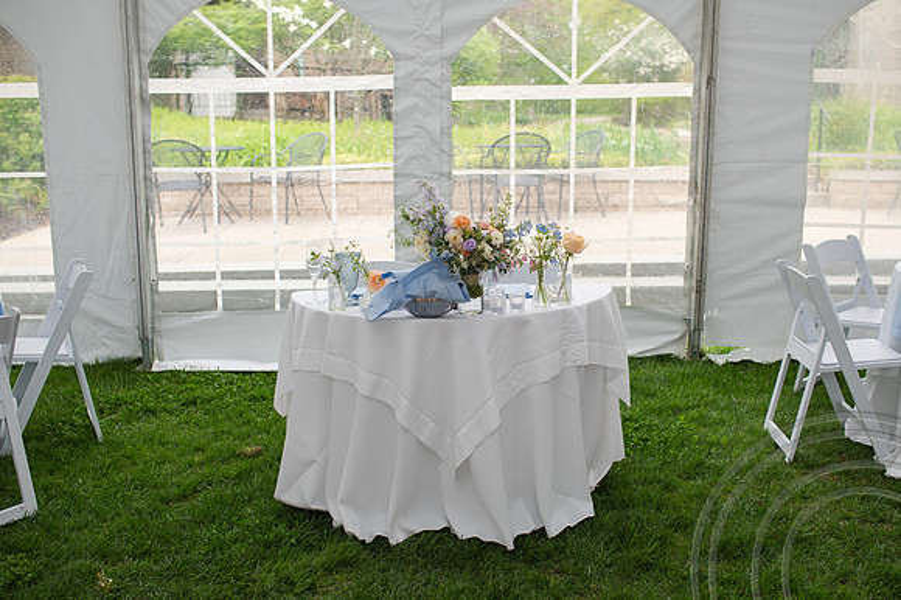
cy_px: 332
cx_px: 467
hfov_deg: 49.8
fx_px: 969
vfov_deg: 34.3
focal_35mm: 39
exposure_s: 1/200
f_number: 3.2
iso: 140
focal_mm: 35
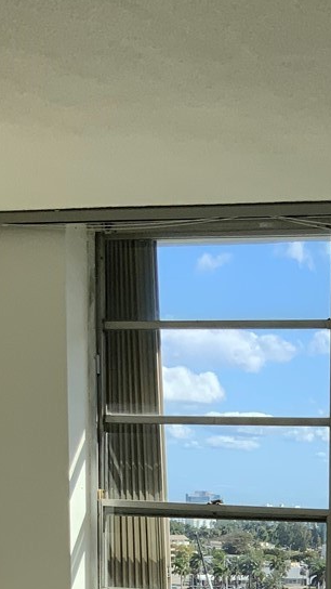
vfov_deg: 21.3
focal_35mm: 93
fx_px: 1451
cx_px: 490
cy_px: 715
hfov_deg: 12.4
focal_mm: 3
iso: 16
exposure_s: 1/728
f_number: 1.8
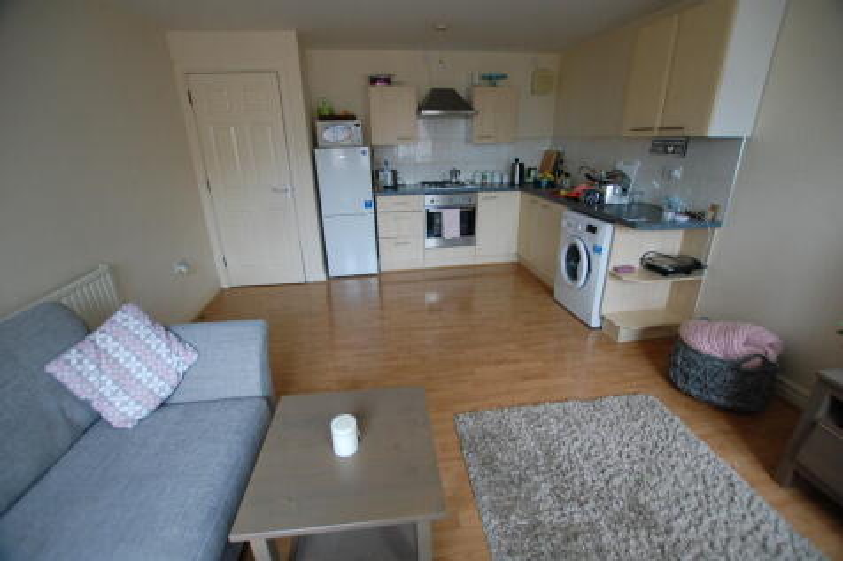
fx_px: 351
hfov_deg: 100.4
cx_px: 422
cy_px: 280
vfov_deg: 77.3
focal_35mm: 15
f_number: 3.5
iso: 400
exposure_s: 1/50
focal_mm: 10
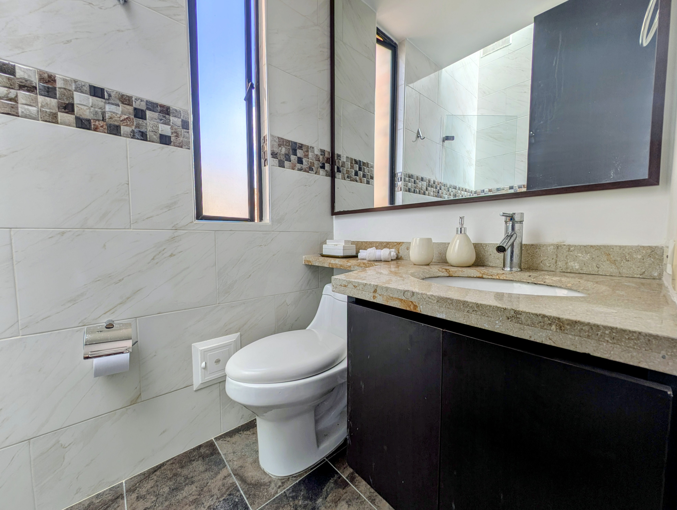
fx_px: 235
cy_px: 255
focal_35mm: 12
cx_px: 338
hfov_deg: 110.5
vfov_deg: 94.6
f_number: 1.95
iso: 34
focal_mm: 2.23
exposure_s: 1/476
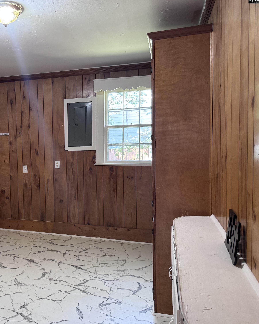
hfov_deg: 43.0
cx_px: 41
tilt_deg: -2.8
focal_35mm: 32
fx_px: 307
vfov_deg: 55.7
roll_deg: +1.7
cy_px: 162
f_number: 1.78
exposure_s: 1/60
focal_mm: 6.76
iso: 400
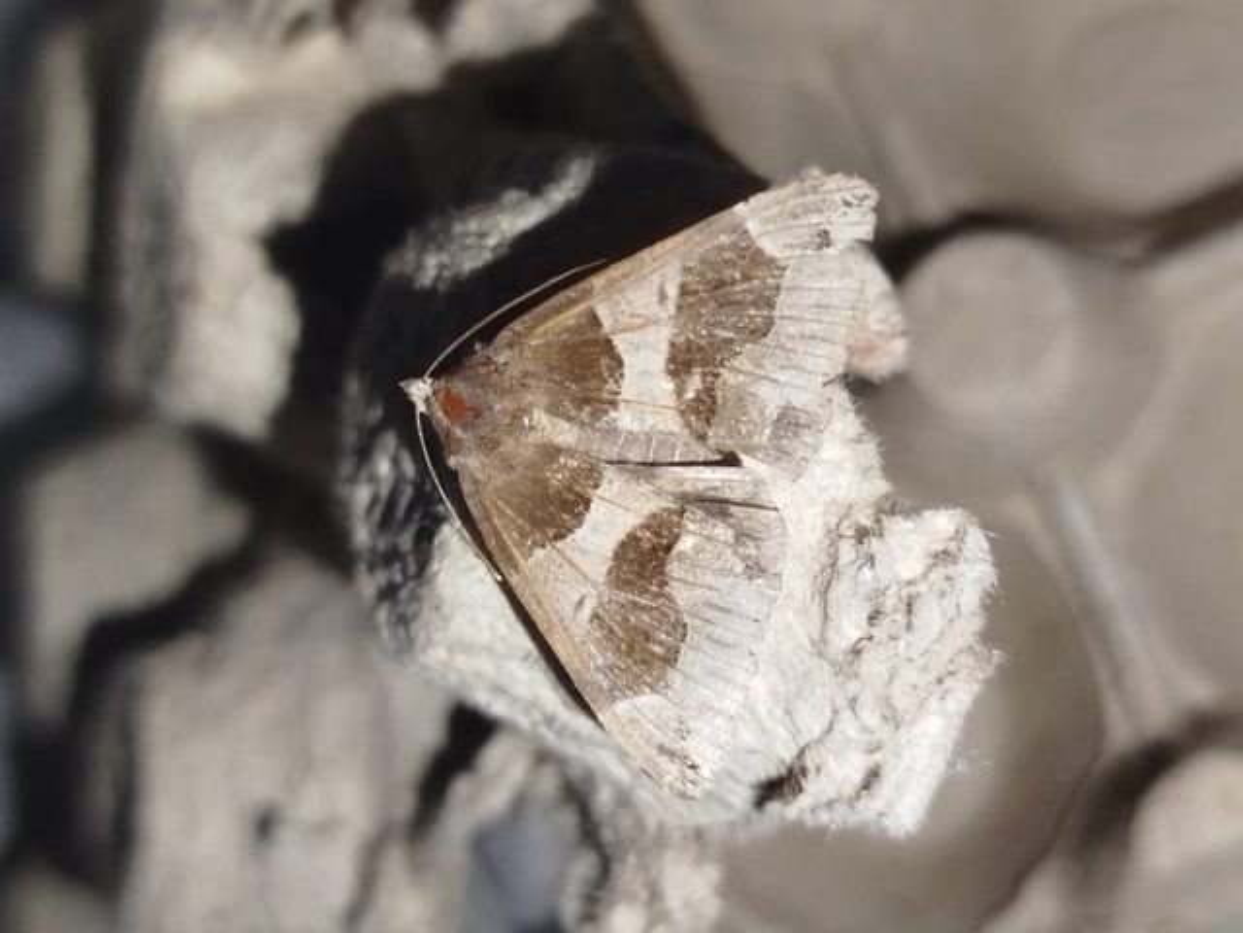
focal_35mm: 45
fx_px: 1616
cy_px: 466
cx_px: 622
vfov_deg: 32.2
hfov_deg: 42.1
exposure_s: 1/50
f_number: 1.7
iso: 125
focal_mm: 5.31
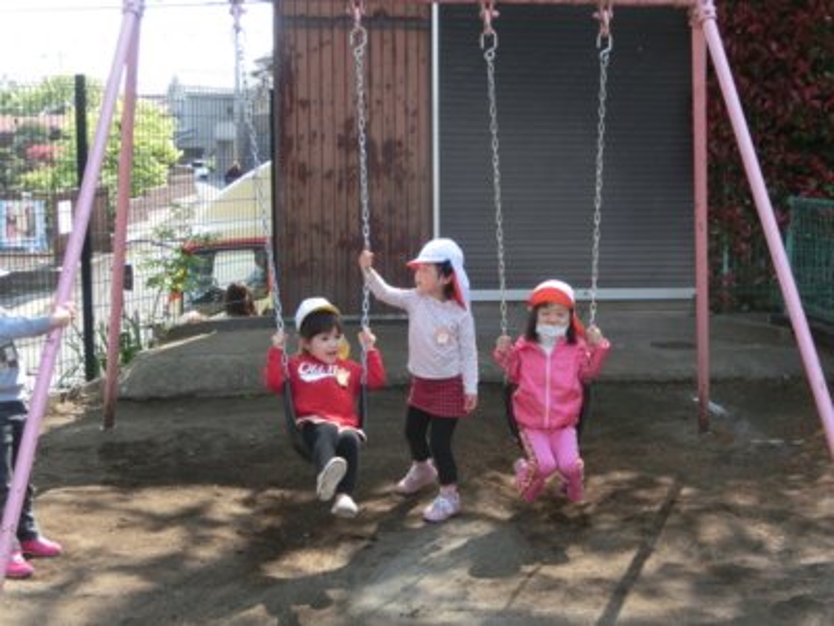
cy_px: 313
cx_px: 417
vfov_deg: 28.0
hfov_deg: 36.8
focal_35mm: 52
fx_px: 1253
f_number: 4.3
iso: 125
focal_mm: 9.16
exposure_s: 1/250
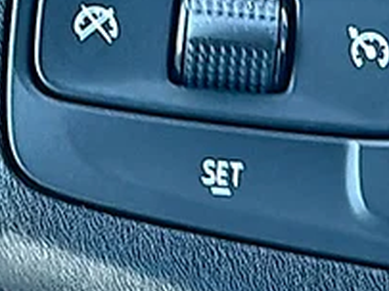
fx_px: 1898
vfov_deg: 8.7
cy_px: 22
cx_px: 238
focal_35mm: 169
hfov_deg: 11.7
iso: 100
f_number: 1.78
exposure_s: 1/40
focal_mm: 6.86
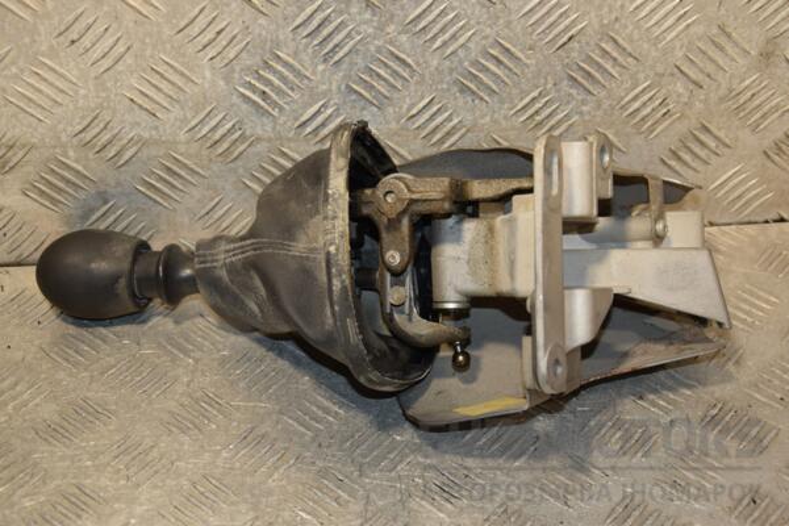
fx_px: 1644
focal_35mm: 75
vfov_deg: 18.2
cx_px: 394
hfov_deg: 27.0
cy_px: 263
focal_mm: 50
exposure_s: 1/200
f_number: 5
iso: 800
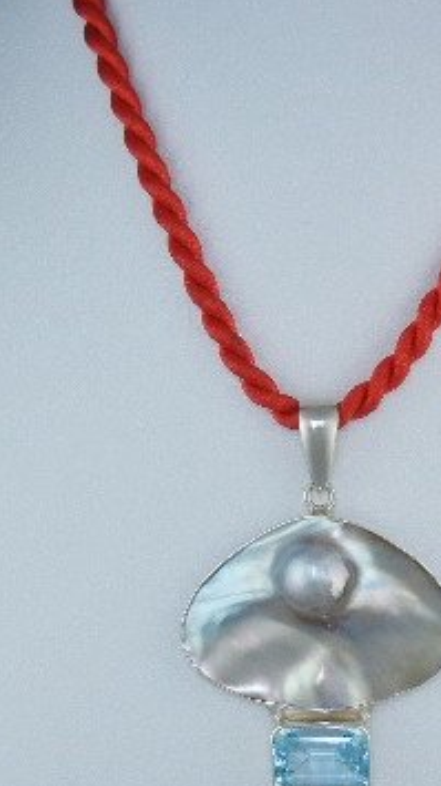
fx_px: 1230
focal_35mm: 59
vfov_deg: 35.2
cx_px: 335
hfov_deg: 20.2
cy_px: 518
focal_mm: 5.4
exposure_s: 1/44.1
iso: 160
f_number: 3.5
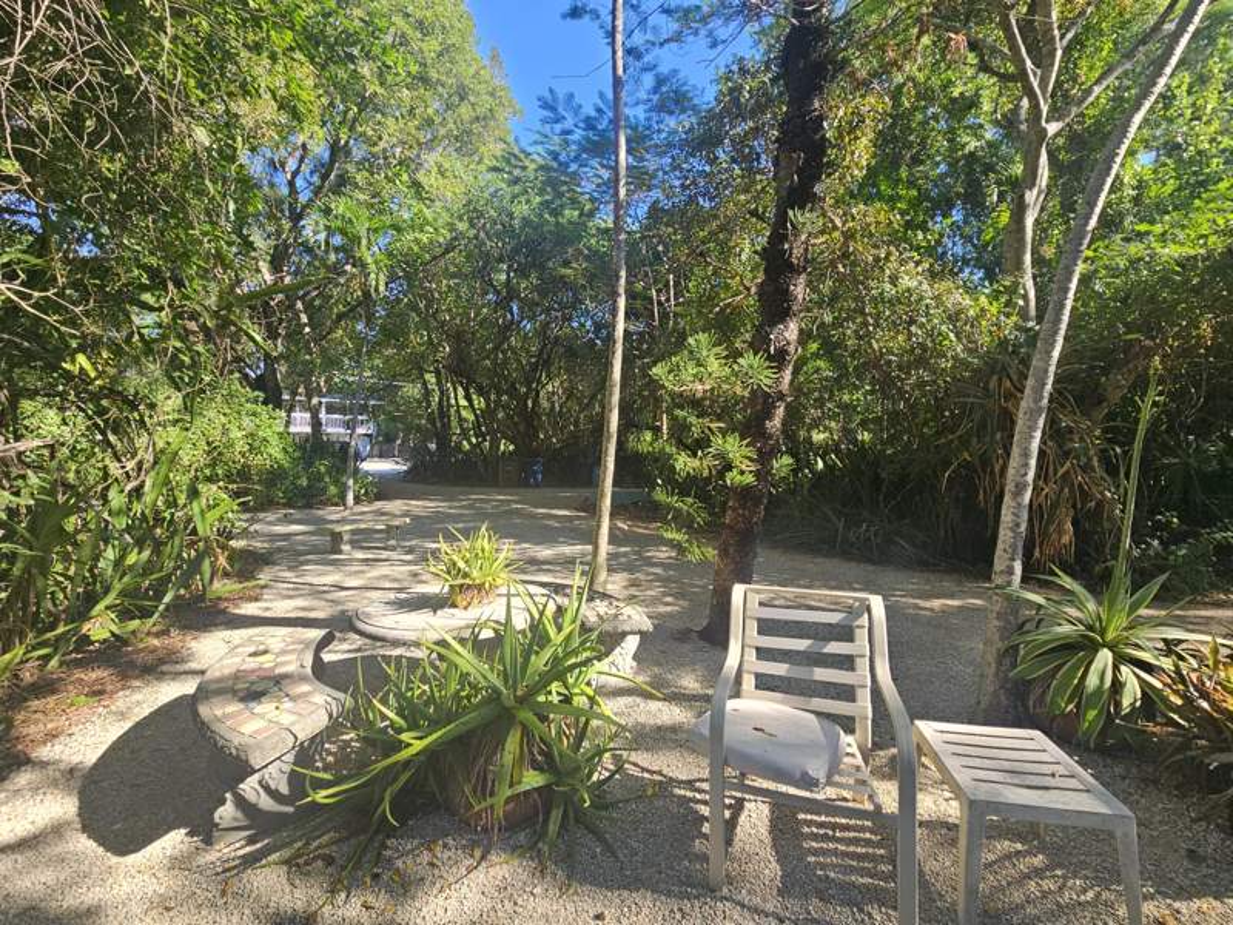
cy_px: 462
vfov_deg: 89.9
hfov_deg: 106.2
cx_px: 616
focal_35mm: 13
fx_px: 463
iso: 50
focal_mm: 2.2
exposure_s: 1/335
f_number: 2.2
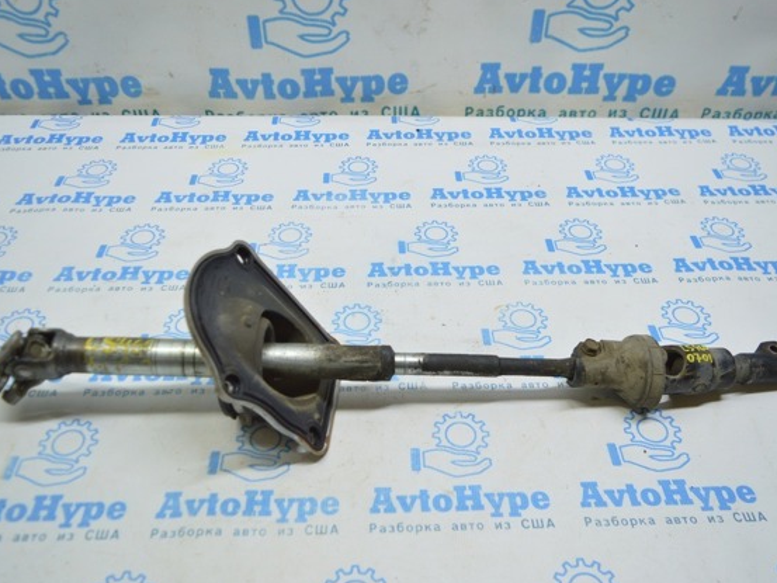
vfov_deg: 46.8
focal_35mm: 30
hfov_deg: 59.9
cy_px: 292
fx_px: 674
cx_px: 375
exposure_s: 1/80
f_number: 3.5
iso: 400
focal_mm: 18
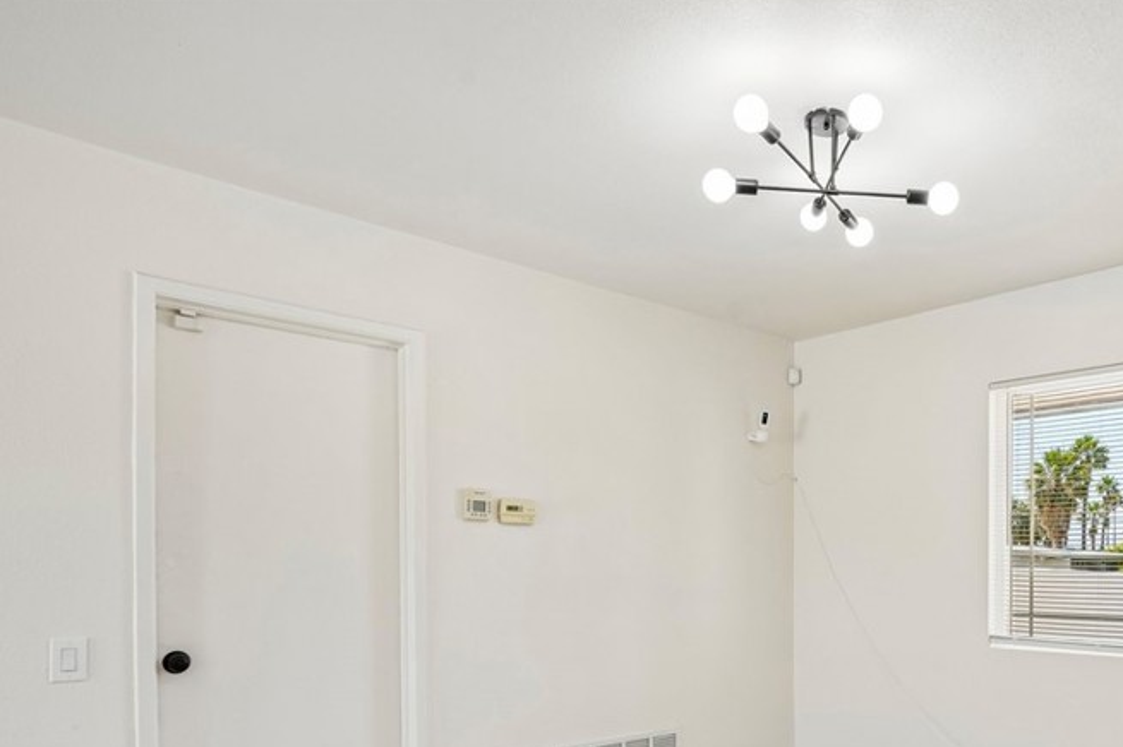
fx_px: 779
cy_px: 574
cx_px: 823
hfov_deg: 67.6
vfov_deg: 48.9
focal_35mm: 25
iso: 125
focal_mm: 16
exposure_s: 1/30
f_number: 8
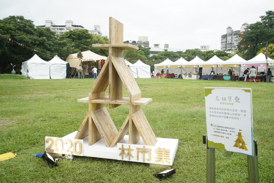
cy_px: 92
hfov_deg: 58.7
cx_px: 137
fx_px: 244
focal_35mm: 32
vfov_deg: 41.1
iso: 1600
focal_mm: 32
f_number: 9
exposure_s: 1/500
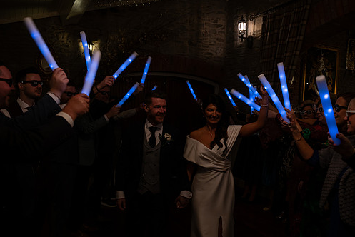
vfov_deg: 46.3
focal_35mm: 28
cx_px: 176
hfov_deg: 65.4
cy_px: 134
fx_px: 276
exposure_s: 1/160
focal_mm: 24
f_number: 3.5
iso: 640
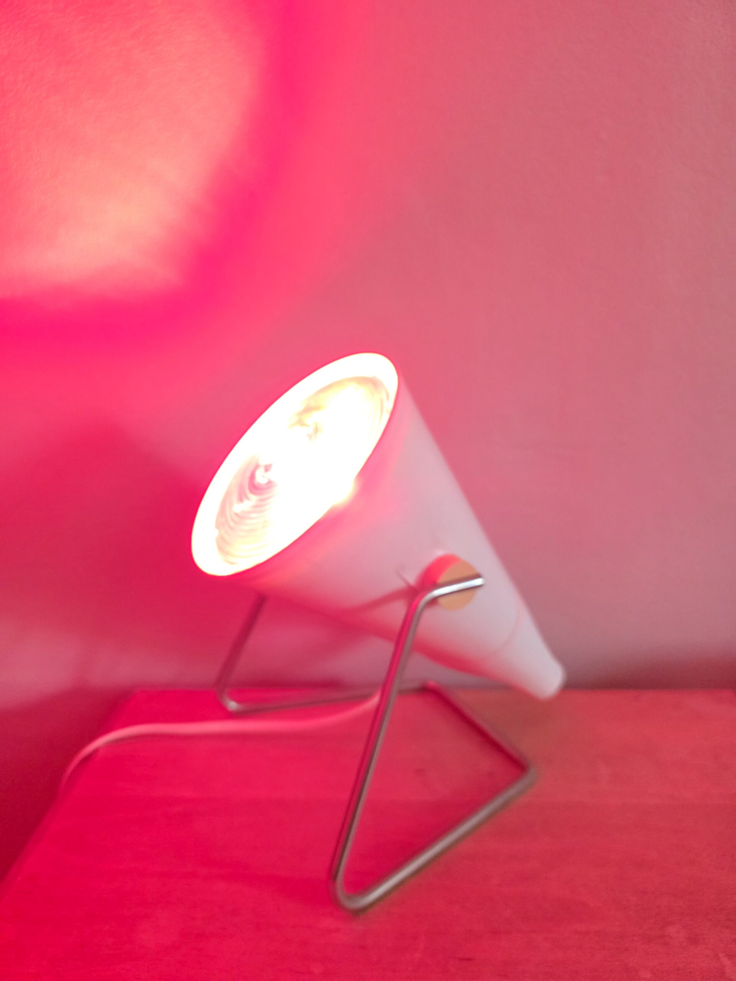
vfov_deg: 73.9
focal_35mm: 23
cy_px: 490
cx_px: 368
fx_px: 652
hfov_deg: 58.9
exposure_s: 1/100
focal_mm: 6.3
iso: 1000
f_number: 1.7
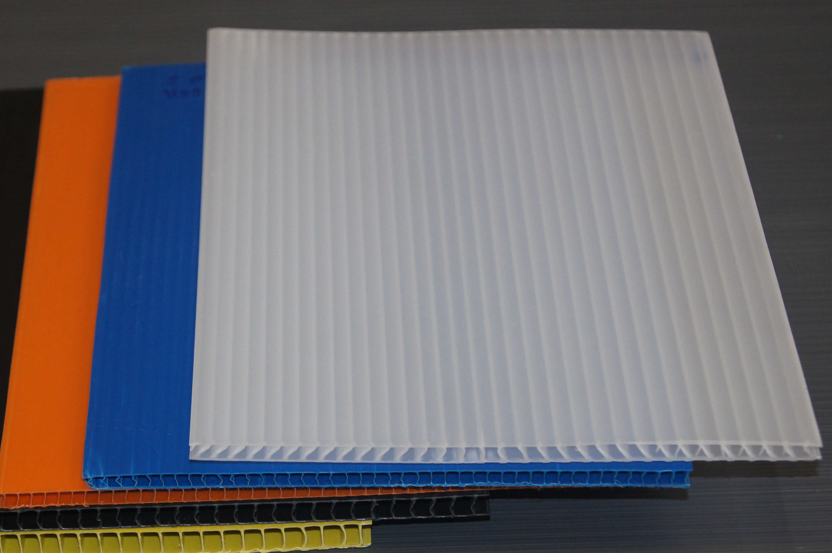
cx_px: 288
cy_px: 303
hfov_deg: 17.7
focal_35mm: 116
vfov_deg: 11.8
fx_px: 2671
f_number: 5.6
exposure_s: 1/100
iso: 800
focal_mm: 55
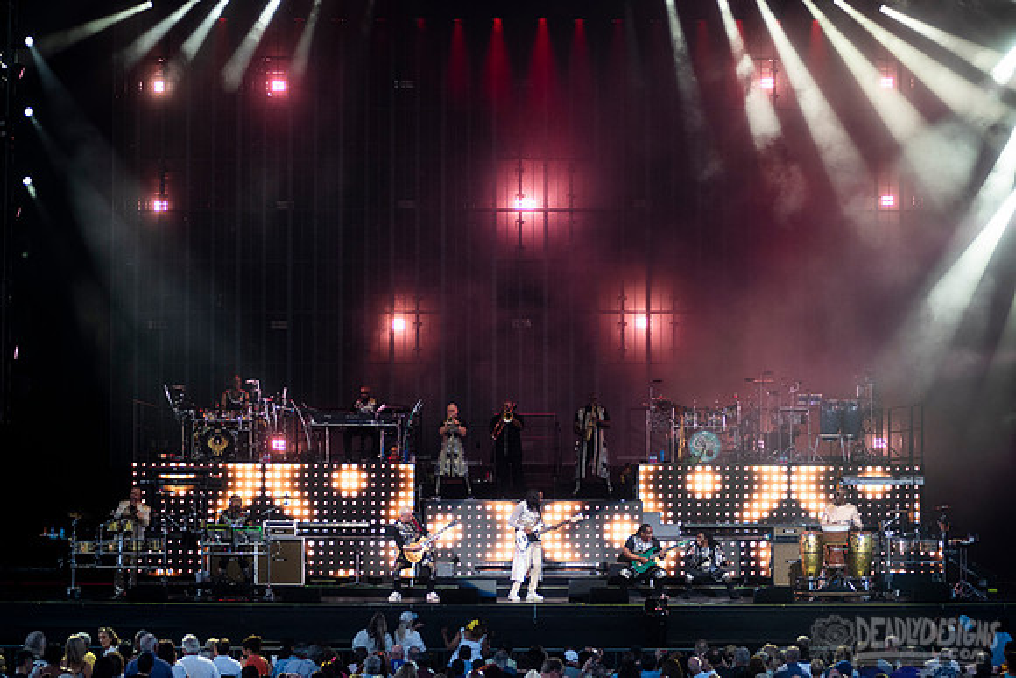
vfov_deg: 14.6
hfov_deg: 21.7
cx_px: 497
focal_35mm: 94
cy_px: 348
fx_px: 2651
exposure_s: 1/640
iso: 1000
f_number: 3.2
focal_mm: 80
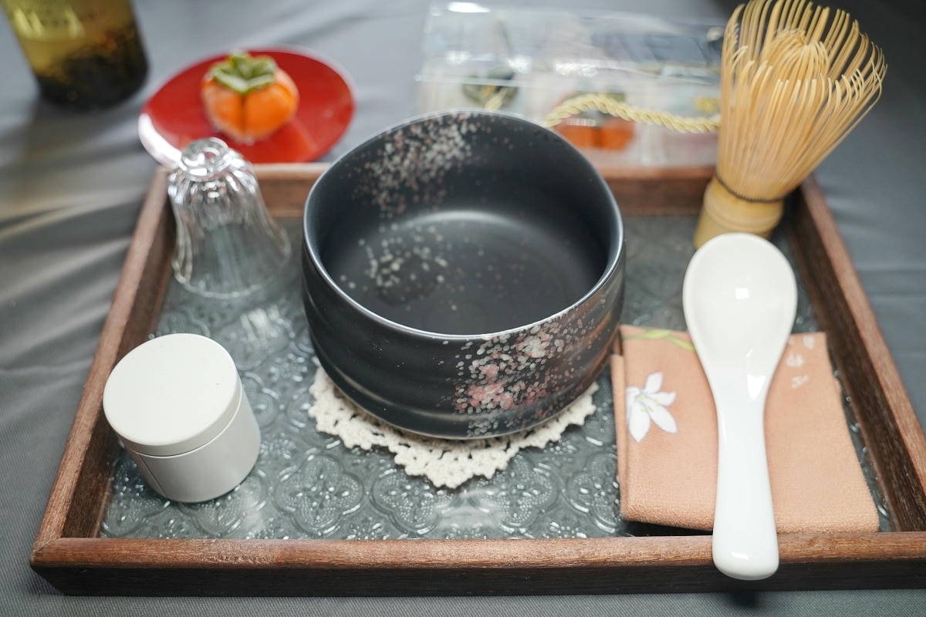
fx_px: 772
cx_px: 463
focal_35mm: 30
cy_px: 308
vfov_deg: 43.6
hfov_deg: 61.9
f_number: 4
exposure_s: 1/60
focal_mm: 30
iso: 250
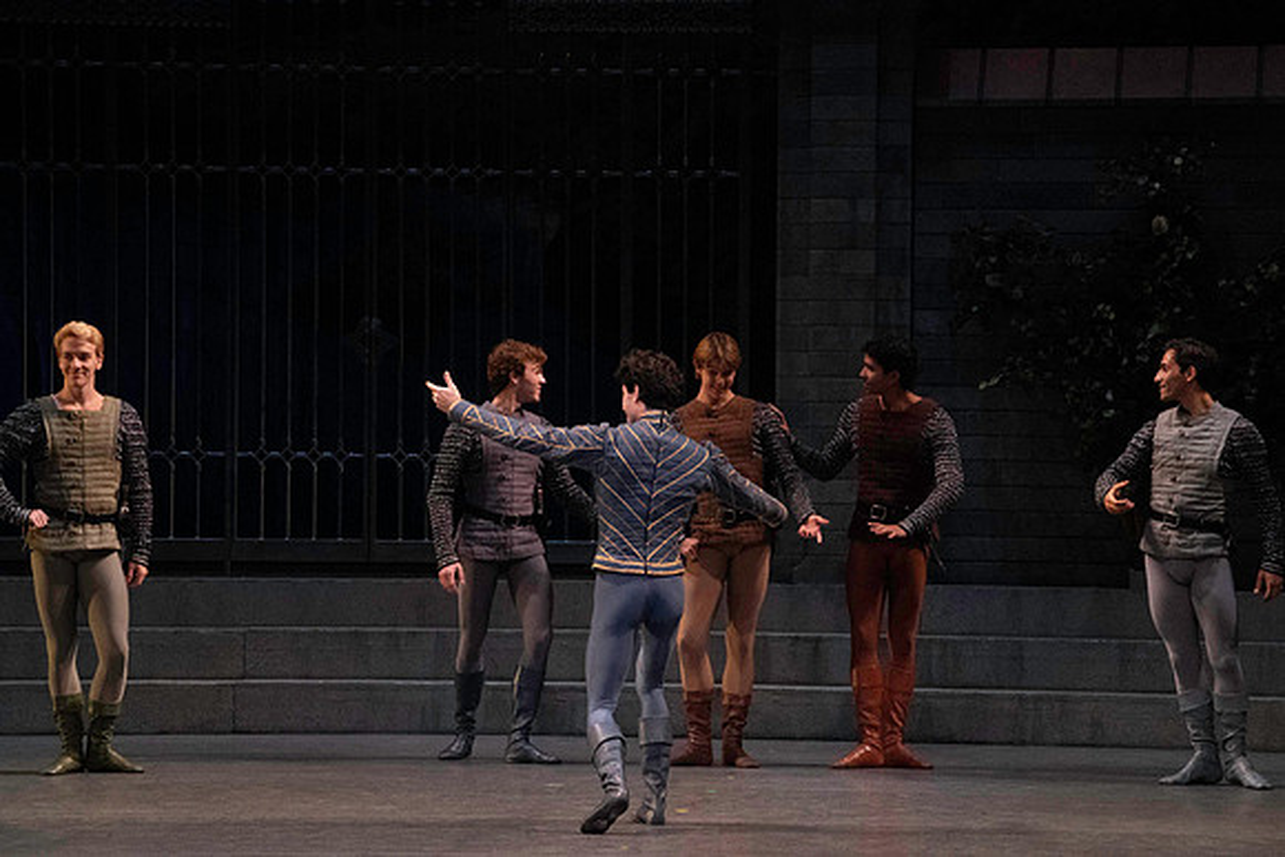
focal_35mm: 194
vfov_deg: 7.1
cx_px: 642
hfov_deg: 10.6
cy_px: 428
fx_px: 6926
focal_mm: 194
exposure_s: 1/400
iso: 16000
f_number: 11
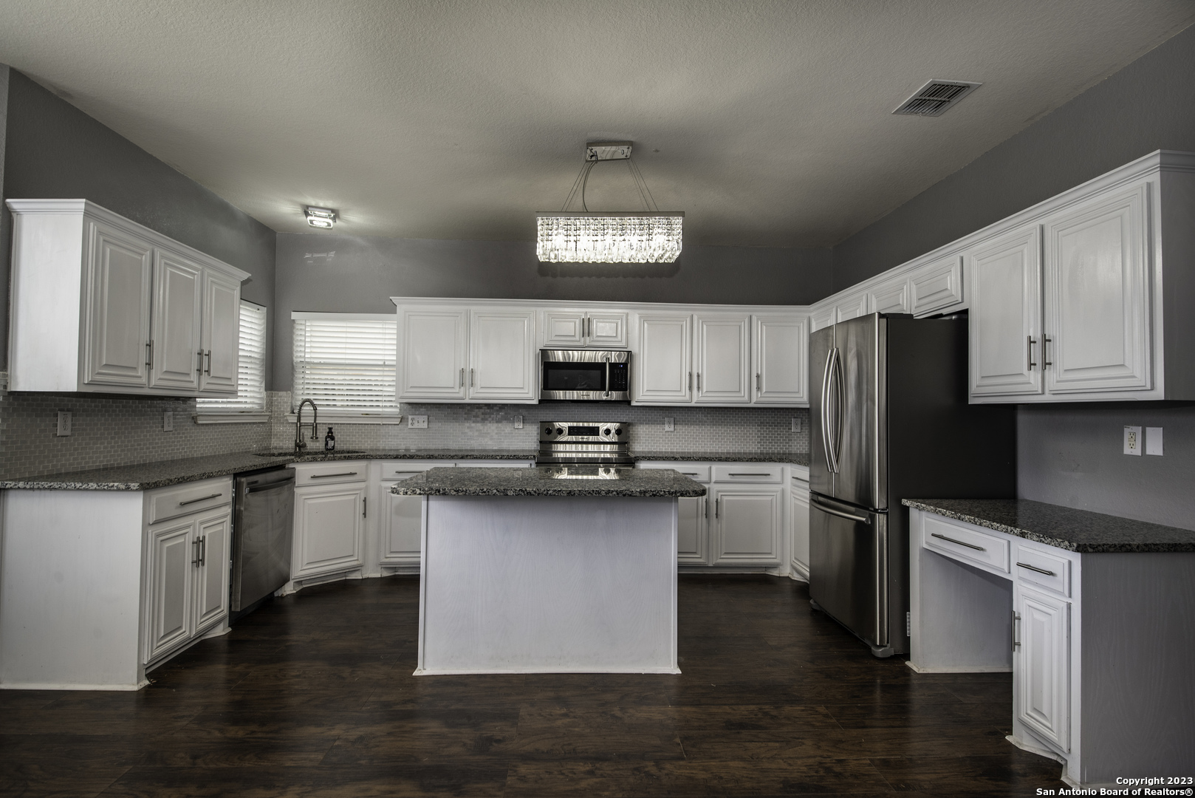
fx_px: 598
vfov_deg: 67.4
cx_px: 598
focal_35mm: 18
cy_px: 399
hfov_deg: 90.0
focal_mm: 18
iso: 320
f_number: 8
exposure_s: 1/60
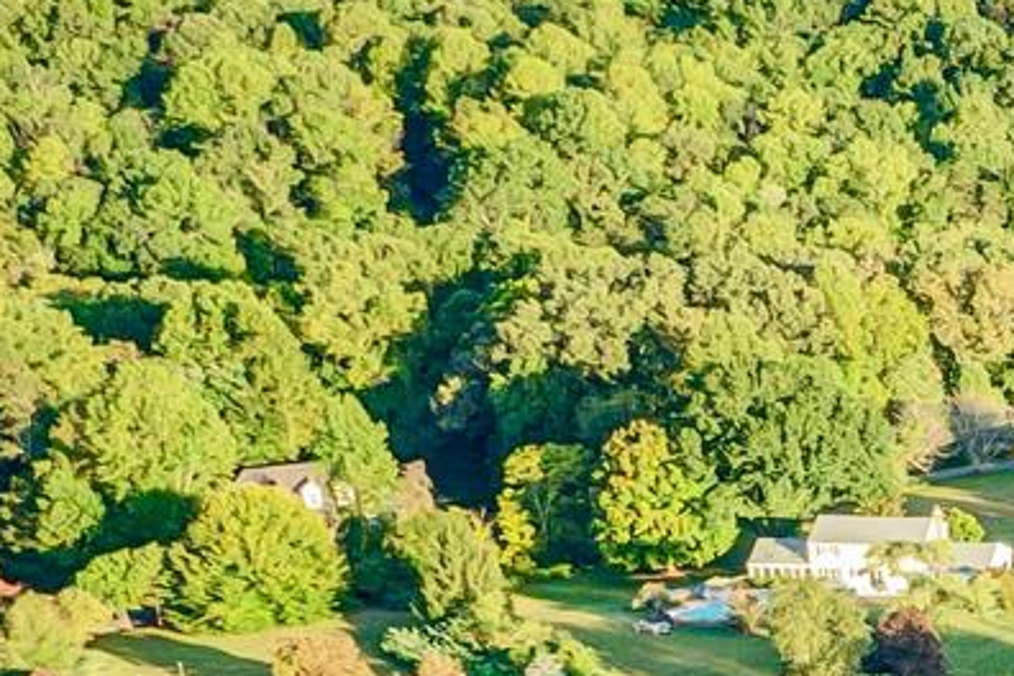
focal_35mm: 129
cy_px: 1008
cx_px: 1698
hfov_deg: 14.4
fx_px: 3633
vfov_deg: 10.3
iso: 100
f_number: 2.8
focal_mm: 4.4
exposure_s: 1/320
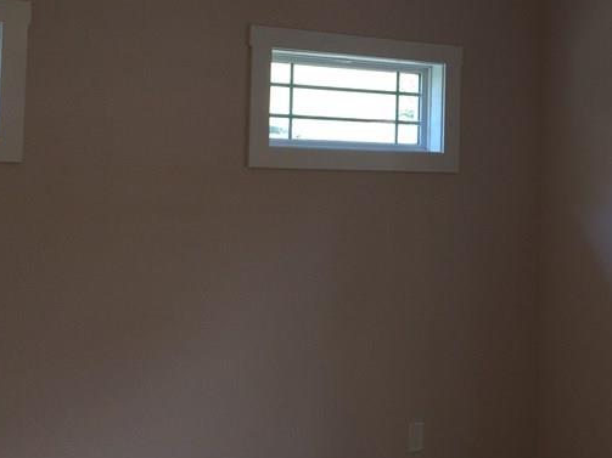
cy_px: 107
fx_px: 1043
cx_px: 454
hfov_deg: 32.1
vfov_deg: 24.5
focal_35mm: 59
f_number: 2.2
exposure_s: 1/60
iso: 50
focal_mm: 4.15
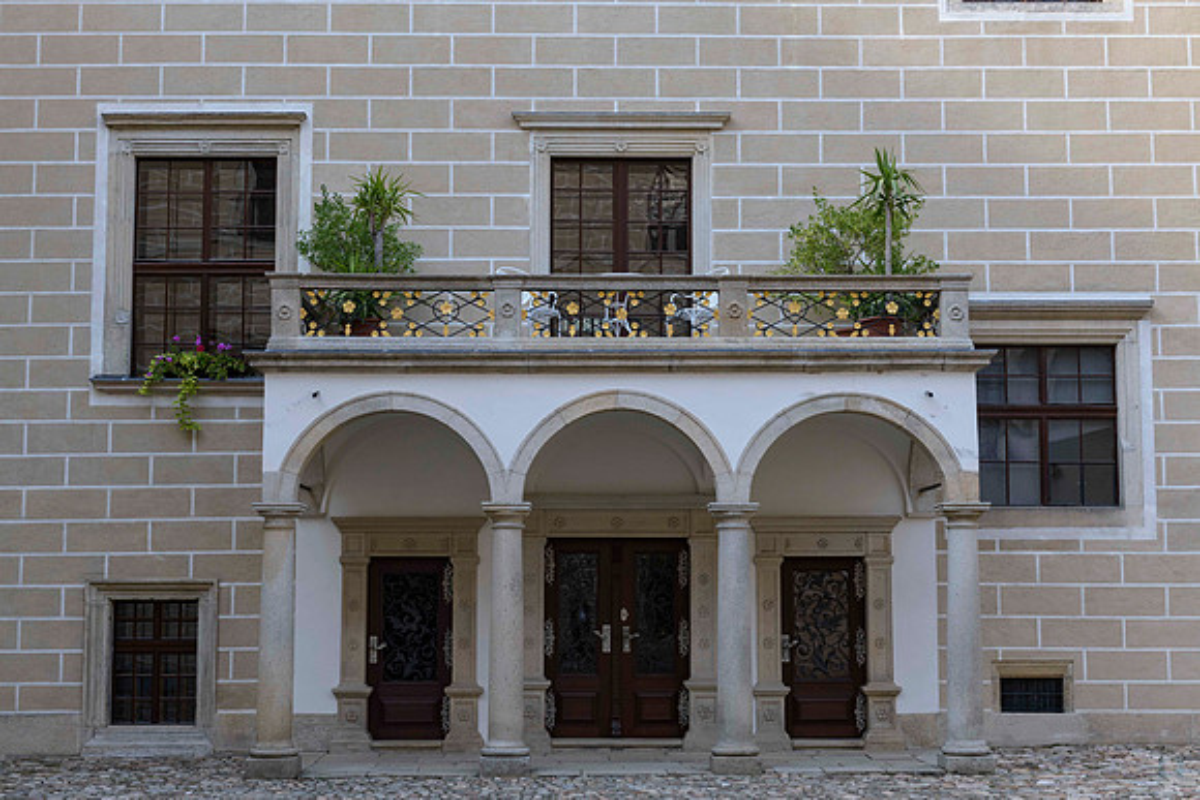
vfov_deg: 23.8
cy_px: 400
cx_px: 600
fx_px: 1898
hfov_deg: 35.1
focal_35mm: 57
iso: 640
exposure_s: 1/125
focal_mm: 56
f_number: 9
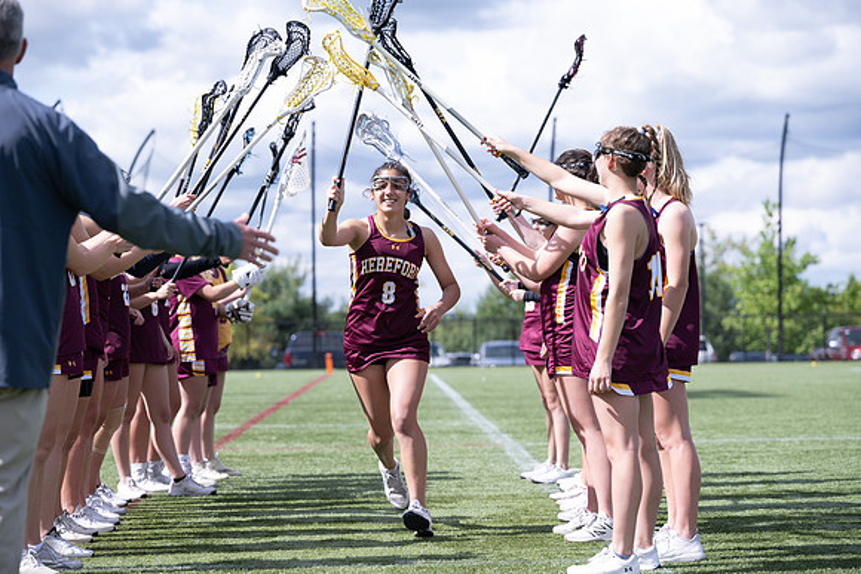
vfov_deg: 14.4
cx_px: 430
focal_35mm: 95
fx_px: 2273
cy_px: 287
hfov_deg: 21.5
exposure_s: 1/2000
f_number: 3.5
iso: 280
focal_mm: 95
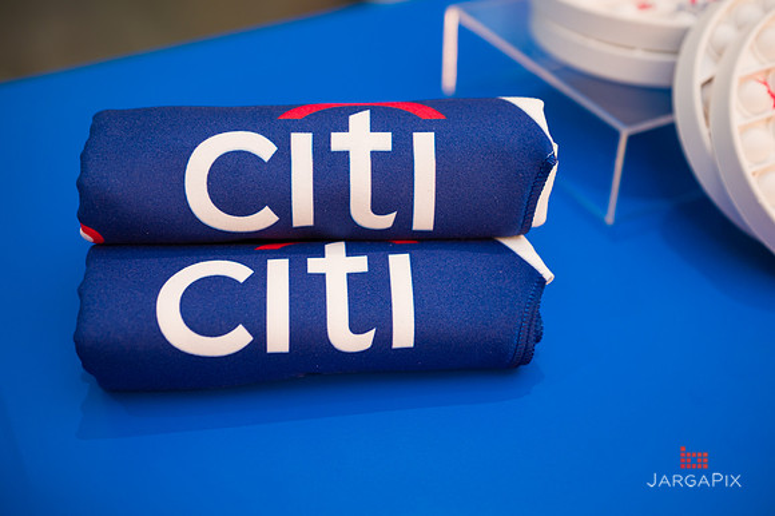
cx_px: 388
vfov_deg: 31.9
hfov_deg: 46.4
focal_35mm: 42
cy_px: 258
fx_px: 904
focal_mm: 42
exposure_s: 1/200
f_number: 4
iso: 400
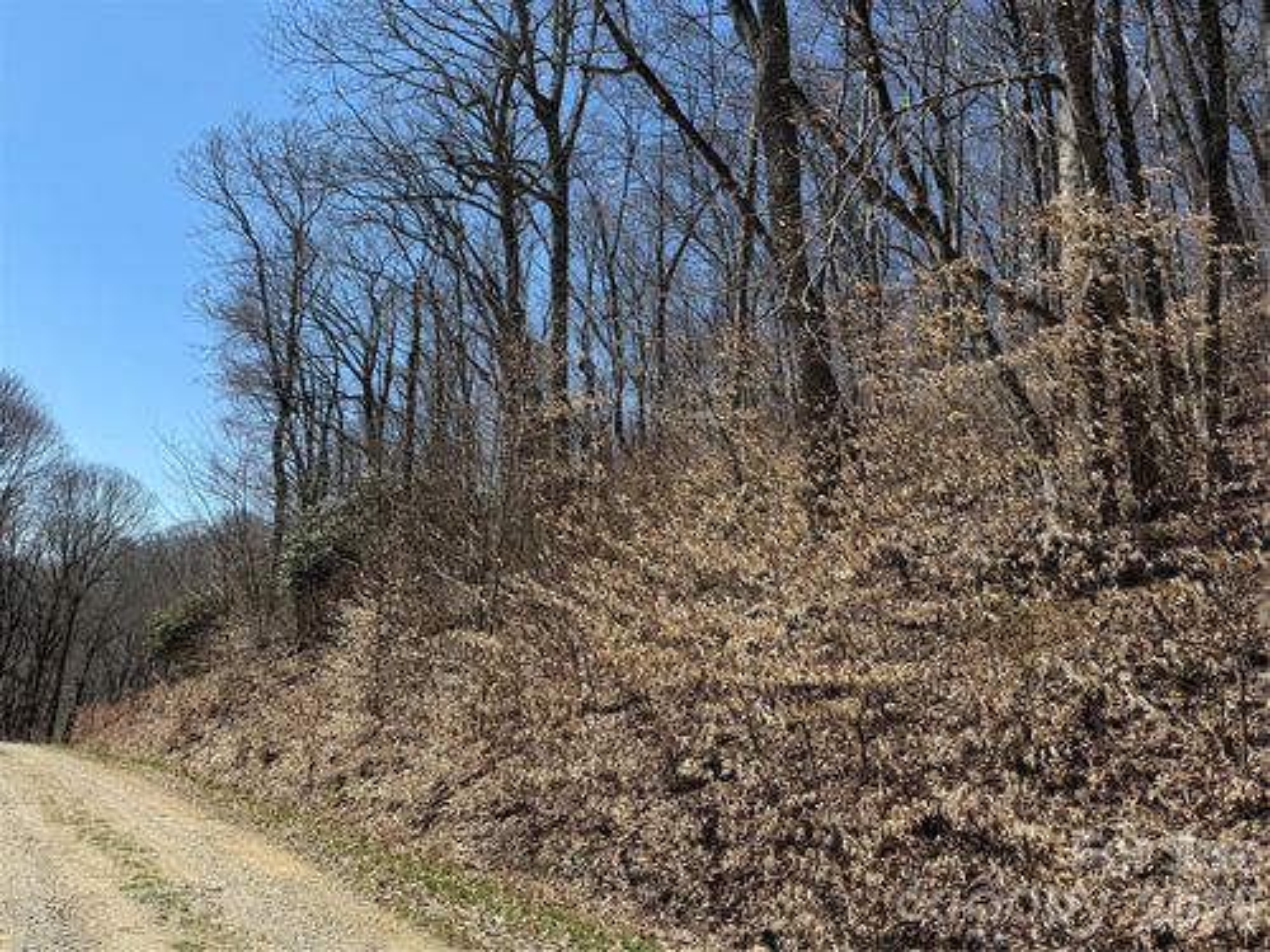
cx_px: 635
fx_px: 881
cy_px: 476
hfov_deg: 71.6
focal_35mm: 24
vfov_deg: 56.8
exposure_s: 1/3425
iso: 80
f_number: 1.78
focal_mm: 6.76
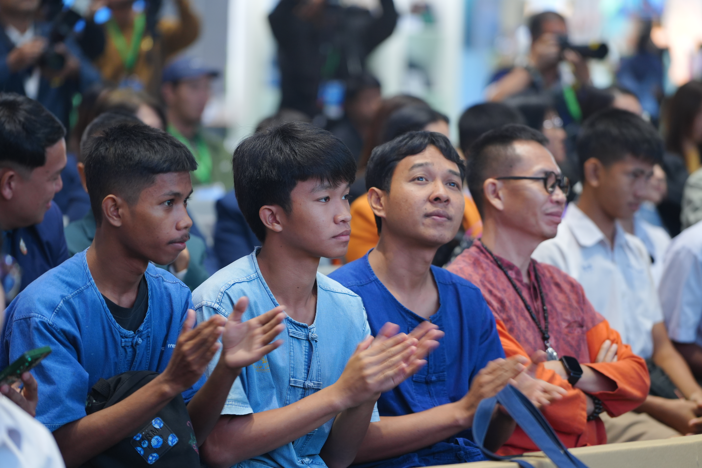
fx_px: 3354
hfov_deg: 11.9
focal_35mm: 172
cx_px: 351
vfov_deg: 8.0
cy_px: 234
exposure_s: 1/60
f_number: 4
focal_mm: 172
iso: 1000
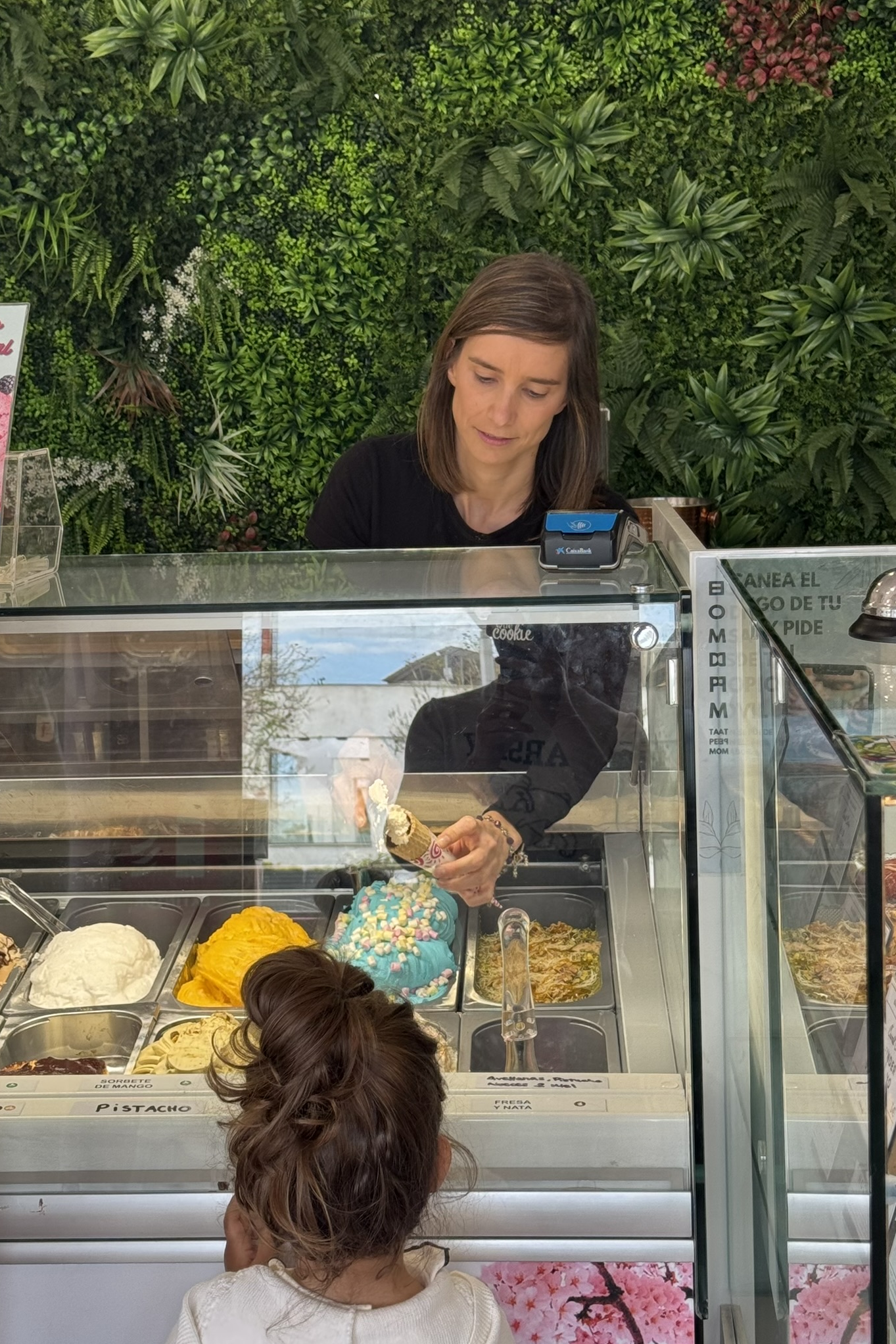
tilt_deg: -5.8
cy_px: 672
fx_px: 1867
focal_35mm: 50
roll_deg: +1.7
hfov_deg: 27.0
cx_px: 416
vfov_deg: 39.6
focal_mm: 6.76
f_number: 1.78
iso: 80
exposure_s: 1/121
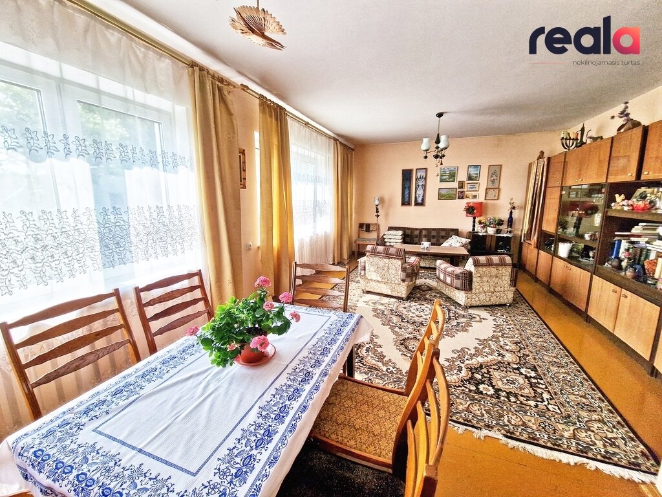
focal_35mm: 13
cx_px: 331
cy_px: 248
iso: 50
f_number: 2.2
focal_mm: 2.2
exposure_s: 1/368
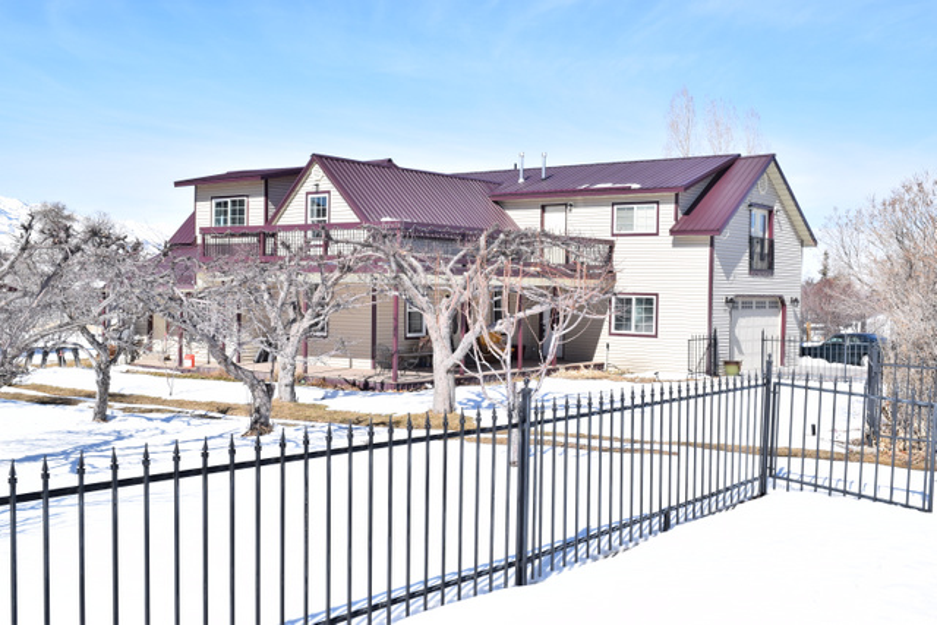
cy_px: 312
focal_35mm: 40
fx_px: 1054
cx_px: 468
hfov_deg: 47.9
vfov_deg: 33.0
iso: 200
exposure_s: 1/500
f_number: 11
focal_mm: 27
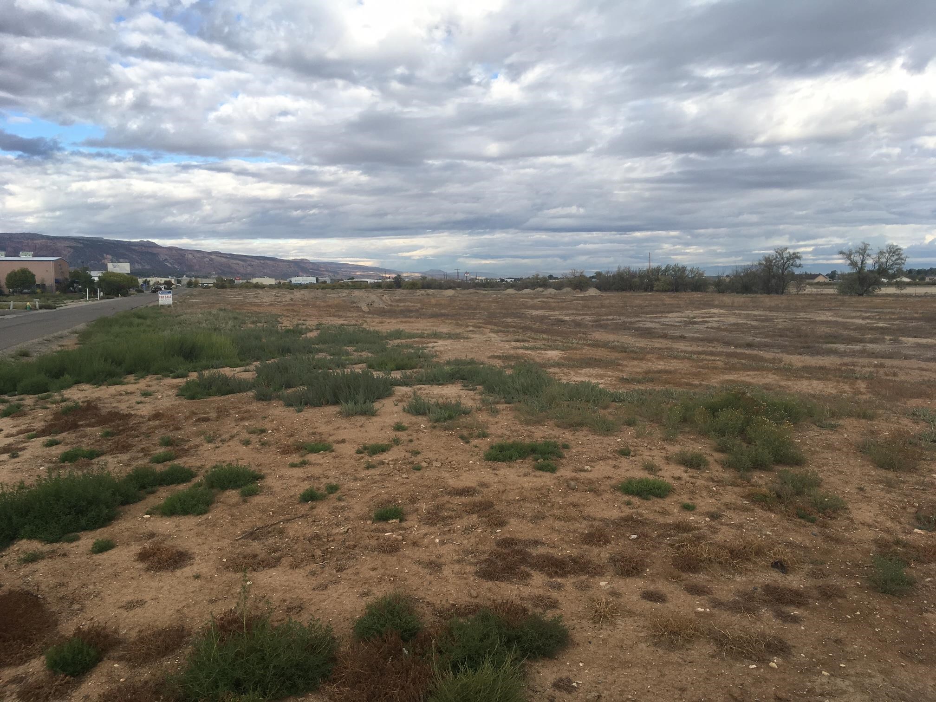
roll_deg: +0.1
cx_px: 468
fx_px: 784
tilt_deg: -5.2
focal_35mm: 29
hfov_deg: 61.7
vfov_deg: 48.2
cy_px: 351
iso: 25
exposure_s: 1/864
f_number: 2.2
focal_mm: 4.15
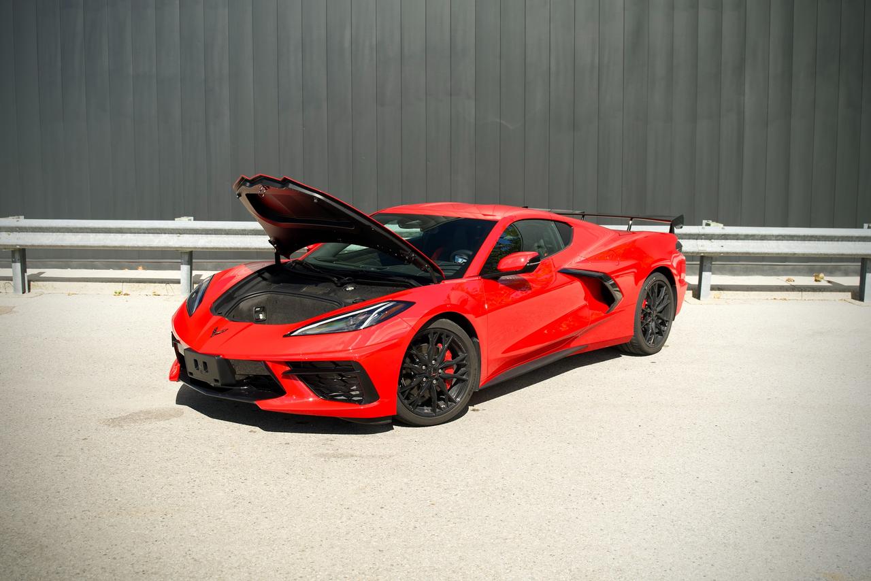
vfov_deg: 36.9
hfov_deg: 53.1
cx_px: 436
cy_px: 290
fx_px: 871
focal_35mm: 36
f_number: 2.8
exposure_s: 1/50
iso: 250
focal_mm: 24
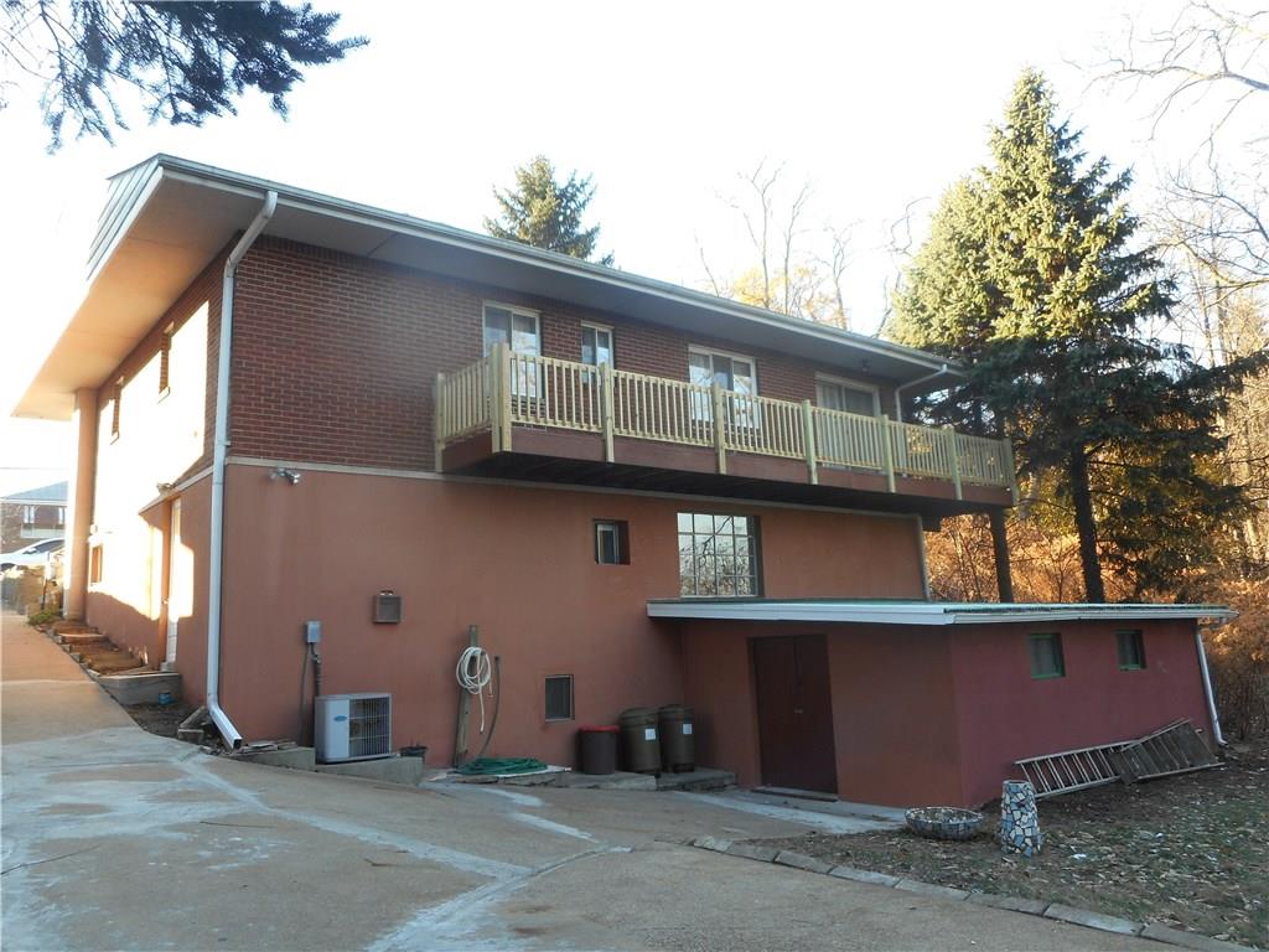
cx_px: 634
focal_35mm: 25
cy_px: 476
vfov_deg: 54.9
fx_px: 916
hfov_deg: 69.4
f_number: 3.7
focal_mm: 4.5
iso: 80
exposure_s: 1/50
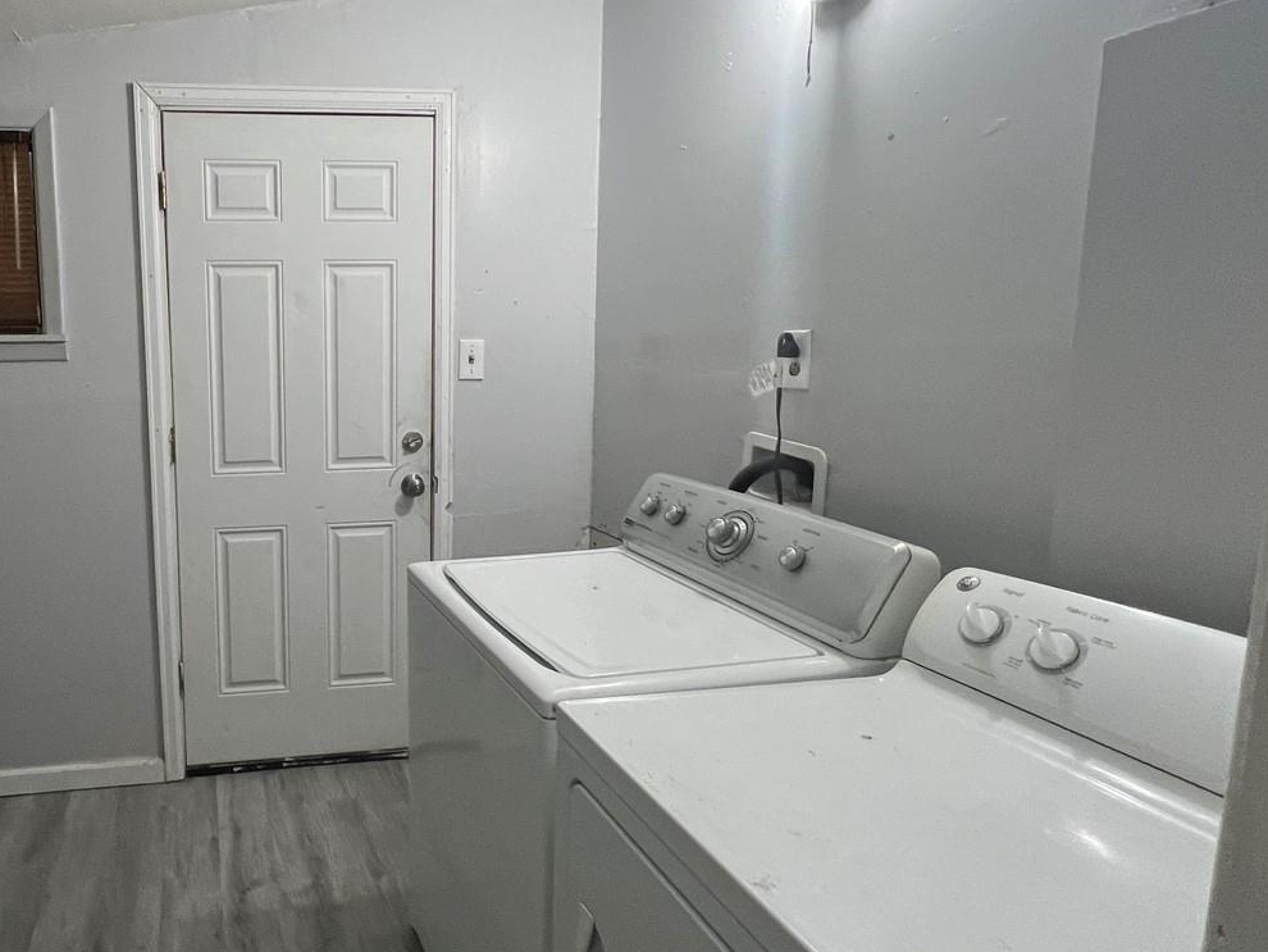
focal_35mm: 21
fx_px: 769
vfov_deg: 63.4
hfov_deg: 72.8
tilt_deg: -7.9
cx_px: 300
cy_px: 442
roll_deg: +0.7
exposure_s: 1/60
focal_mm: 1.57
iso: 250
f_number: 1.8
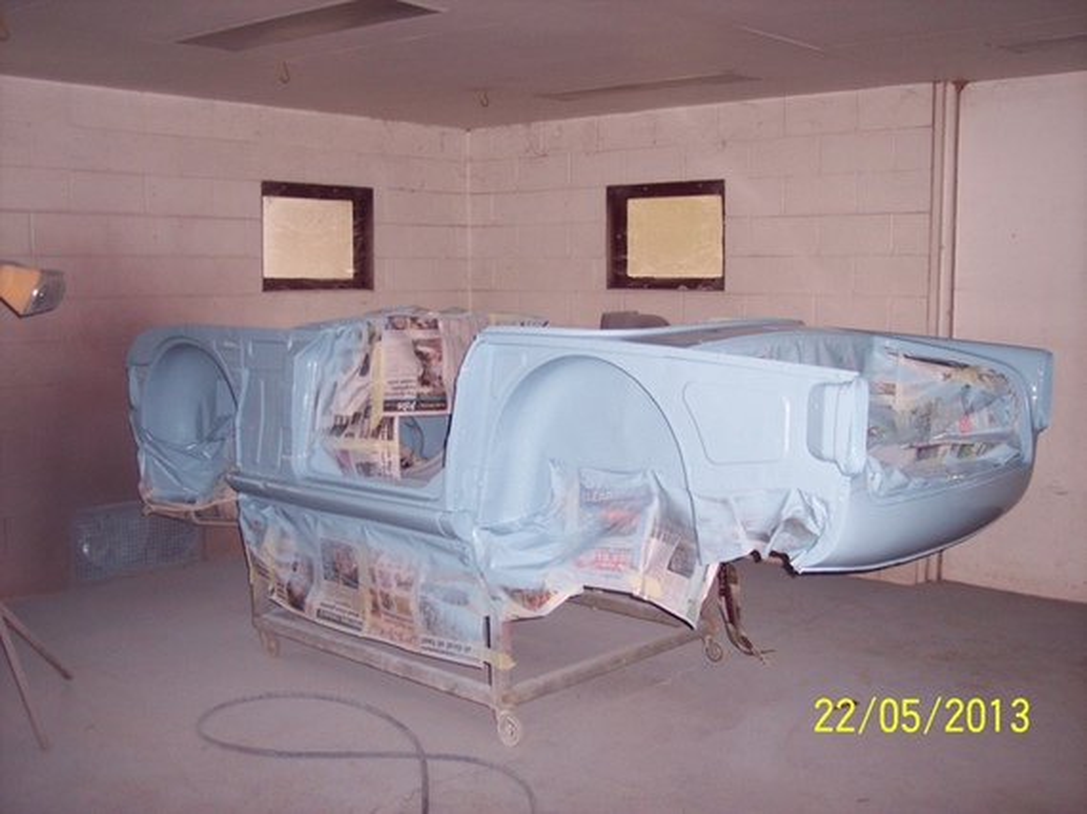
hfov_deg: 47.9
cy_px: 407
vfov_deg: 36.8
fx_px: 1224
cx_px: 544
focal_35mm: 39
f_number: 2.8
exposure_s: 1/60
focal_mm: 8
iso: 140
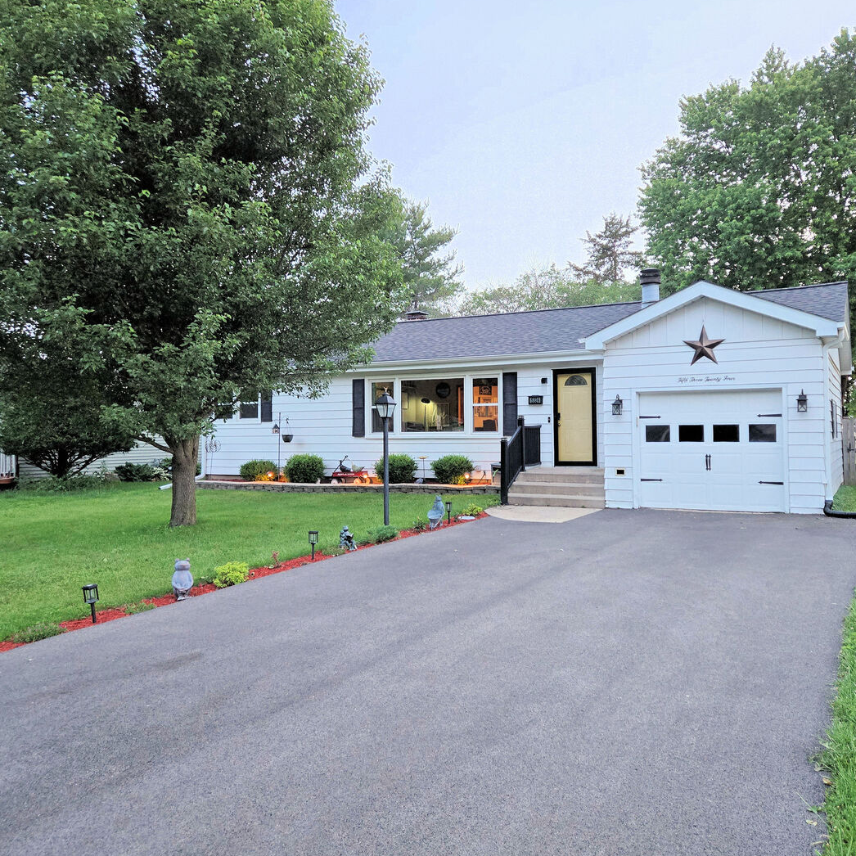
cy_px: 430
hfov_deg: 57.2
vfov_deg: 57.3
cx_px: 478
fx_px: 783
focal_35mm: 28
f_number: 1.8
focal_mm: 5.4
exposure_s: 1/120
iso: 400
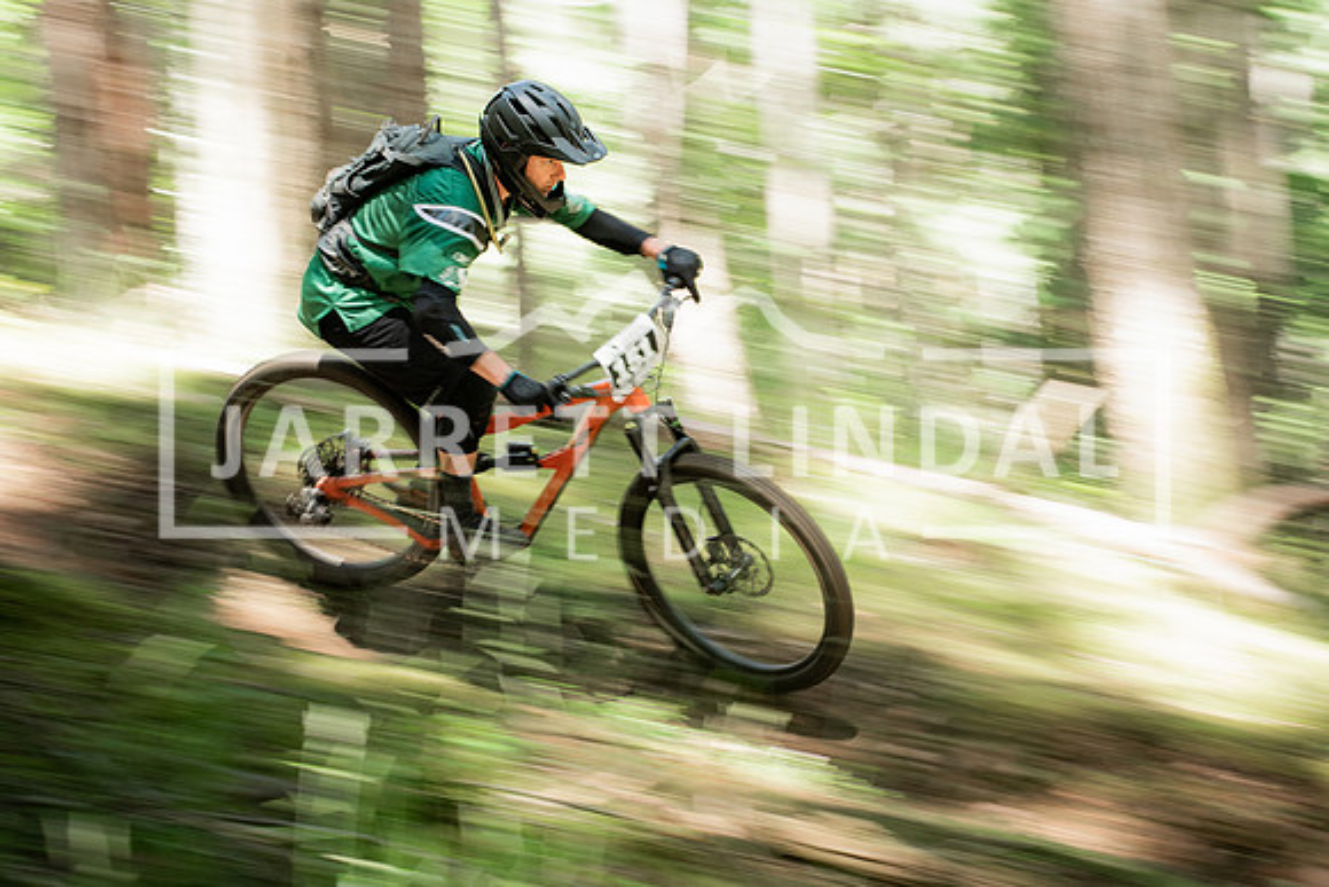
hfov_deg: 25.2
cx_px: 713
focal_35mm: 80
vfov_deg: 17.0
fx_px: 2970
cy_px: 476
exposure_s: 1/40
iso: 400
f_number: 9
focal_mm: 50
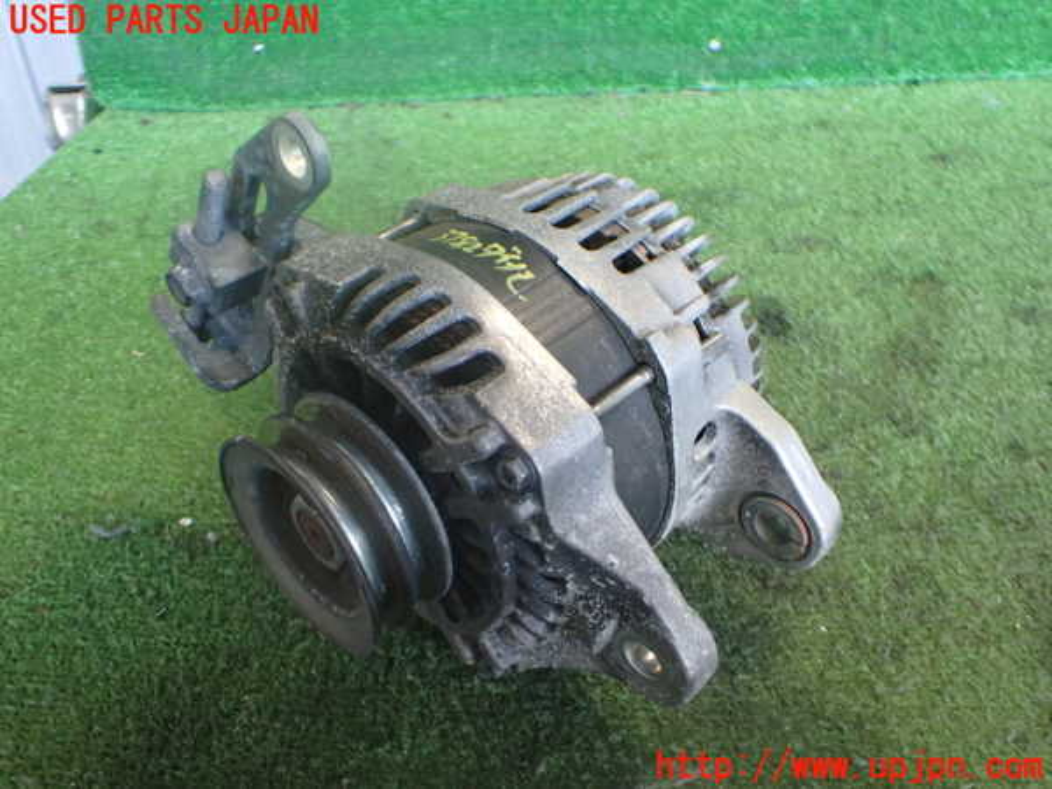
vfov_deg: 46.8
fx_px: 912
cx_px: 526
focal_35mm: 30
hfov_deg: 60.0
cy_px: 394
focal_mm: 5.4
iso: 800
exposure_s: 1/100
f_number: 2.3
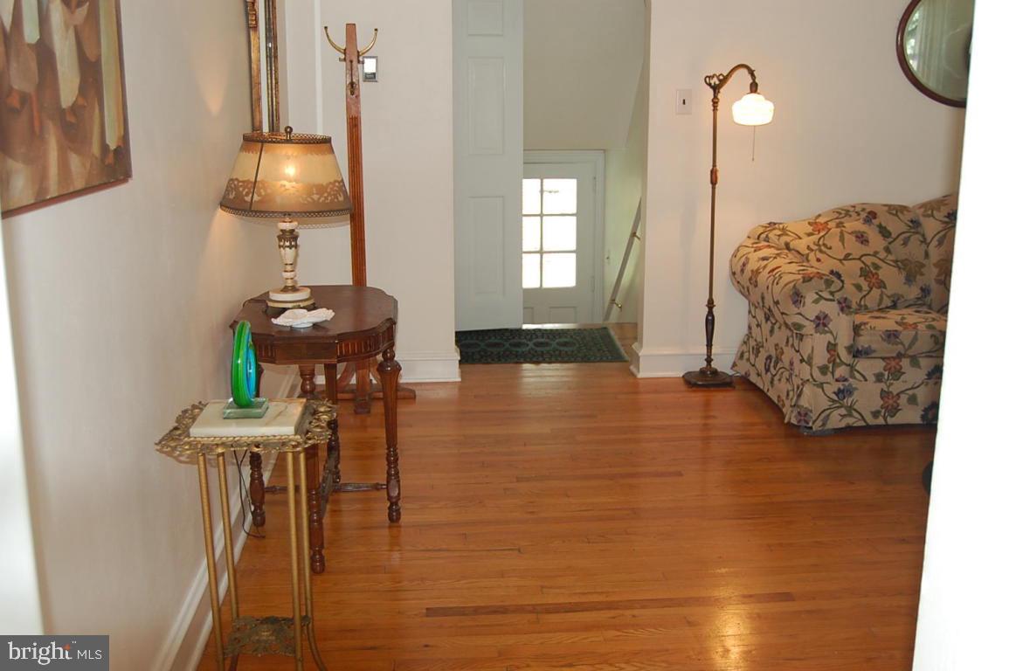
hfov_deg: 49.6
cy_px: 336
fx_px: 1092
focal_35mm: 39
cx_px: 504
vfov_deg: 34.1
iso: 400
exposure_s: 1/60
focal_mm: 26
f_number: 4
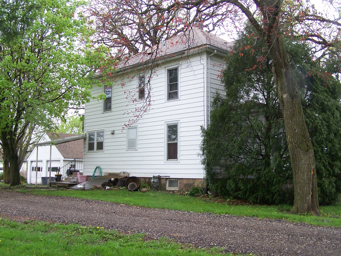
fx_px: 394
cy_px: 128
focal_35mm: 40
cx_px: 170
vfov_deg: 36.0
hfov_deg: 46.8
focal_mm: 6.7
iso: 80
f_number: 2.8
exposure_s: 1/80
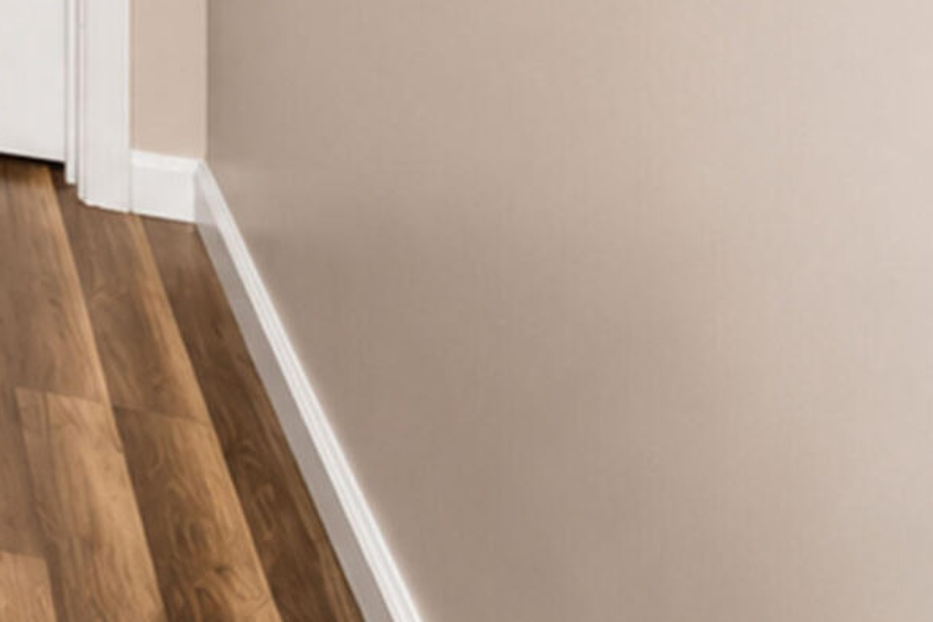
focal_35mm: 65
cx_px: -931
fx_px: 1684
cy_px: -601
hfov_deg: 19.0
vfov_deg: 16.3
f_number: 8
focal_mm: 10
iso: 2000
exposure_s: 1/125
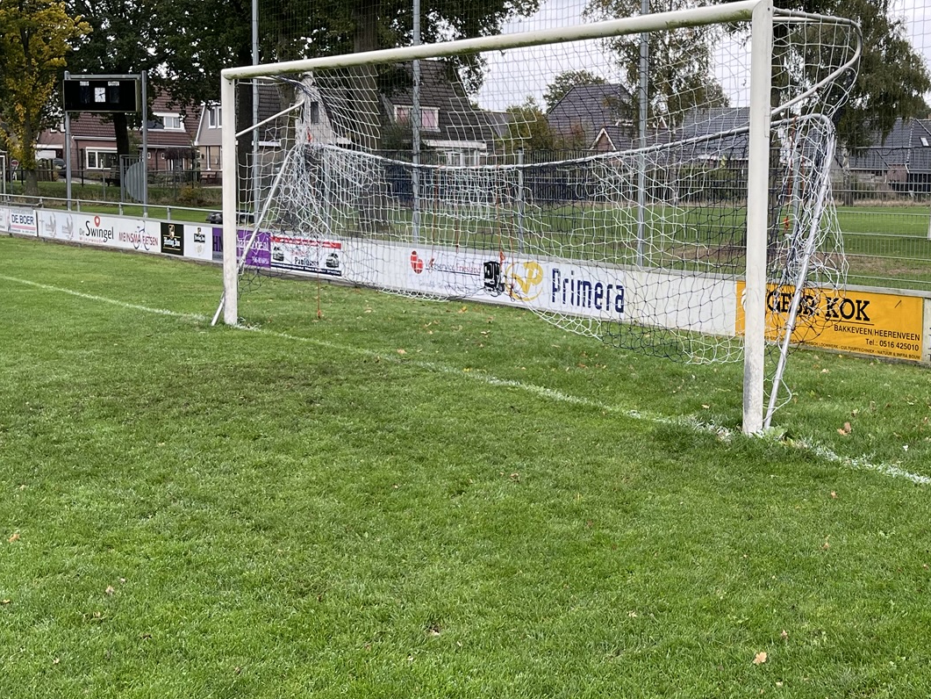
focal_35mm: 49
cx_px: 704
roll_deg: -1.0
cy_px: 349
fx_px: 1318
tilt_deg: -6.7
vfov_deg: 29.7
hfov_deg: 37.9
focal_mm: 5.1
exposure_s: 1/515
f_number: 1.6
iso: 50
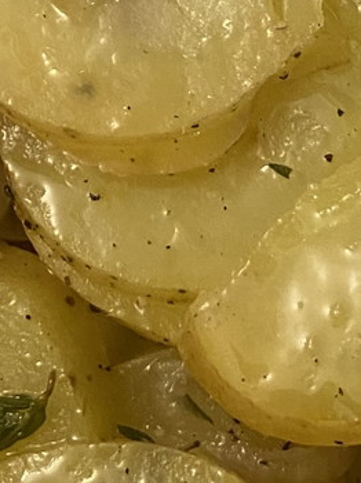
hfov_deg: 12.4
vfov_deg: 16.1
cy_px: -57
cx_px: 218
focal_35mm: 119
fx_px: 1657
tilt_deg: -71.5
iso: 320
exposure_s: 1/60
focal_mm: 4.25
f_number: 1.8
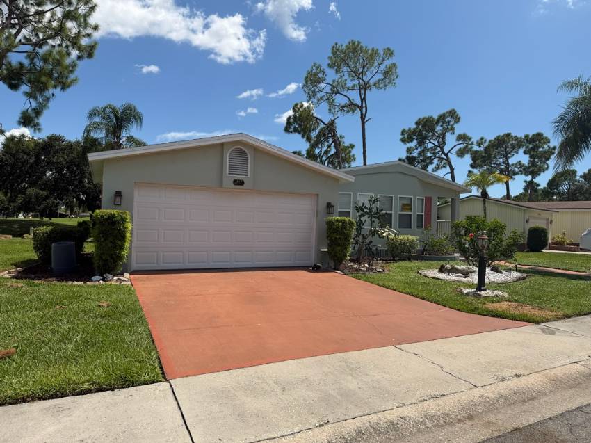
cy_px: 222
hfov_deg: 71.6
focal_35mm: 24
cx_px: 296
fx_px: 410
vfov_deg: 56.8
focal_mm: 6.76
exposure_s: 1/6711
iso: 80
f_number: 1.78
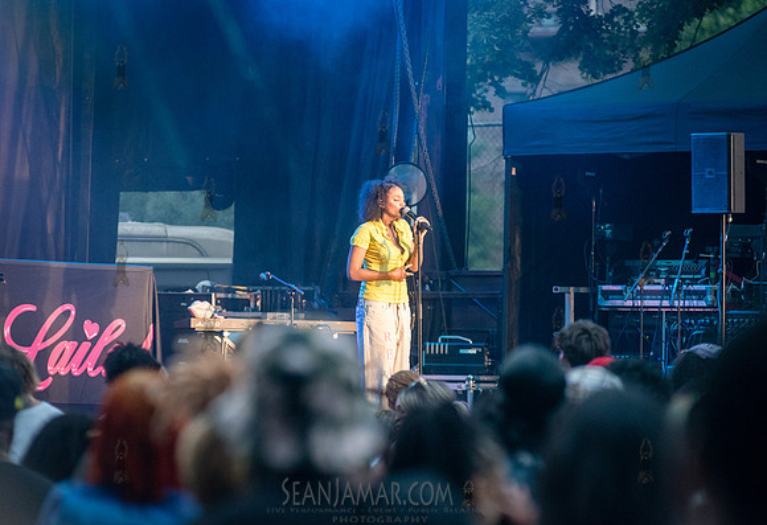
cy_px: 263
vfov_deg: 6.8
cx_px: 373
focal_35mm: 204
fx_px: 4387
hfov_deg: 10.0
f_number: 4
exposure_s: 1/320
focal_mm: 200
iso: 4000
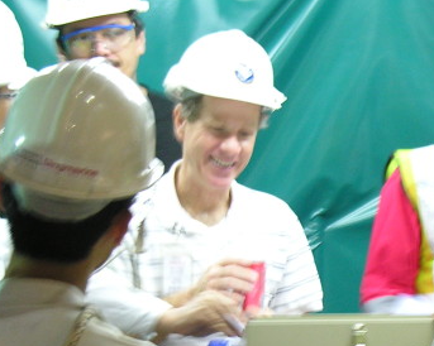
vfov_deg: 7.4
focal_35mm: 207
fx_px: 2657
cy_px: 381
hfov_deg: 9.3
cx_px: 349
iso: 124
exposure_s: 1/4.3
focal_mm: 18
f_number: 3.3
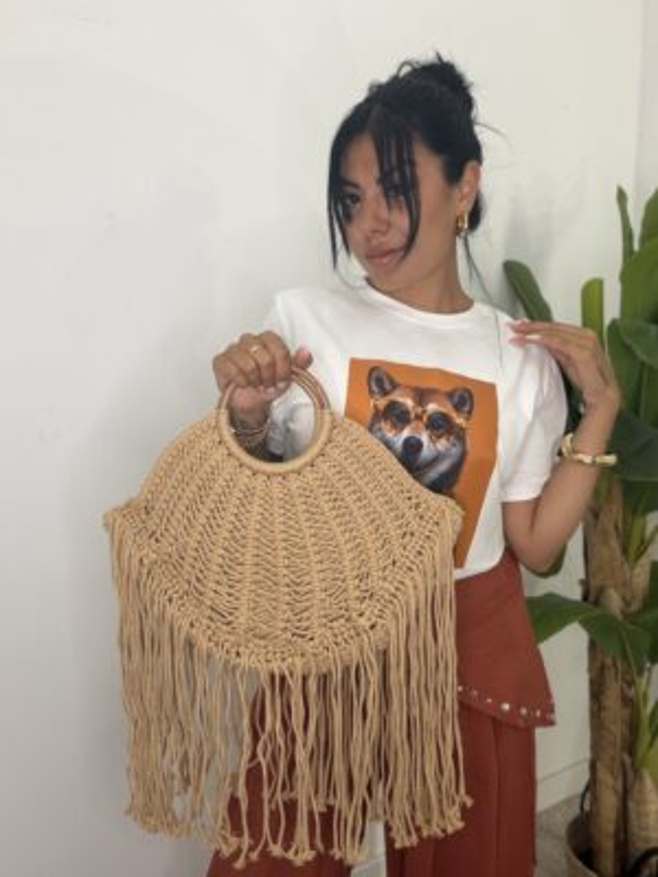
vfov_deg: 60.0
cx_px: 329
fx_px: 760
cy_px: 438
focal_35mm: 30
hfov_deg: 46.8
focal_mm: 2.71
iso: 80
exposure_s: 1/111
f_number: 1.9
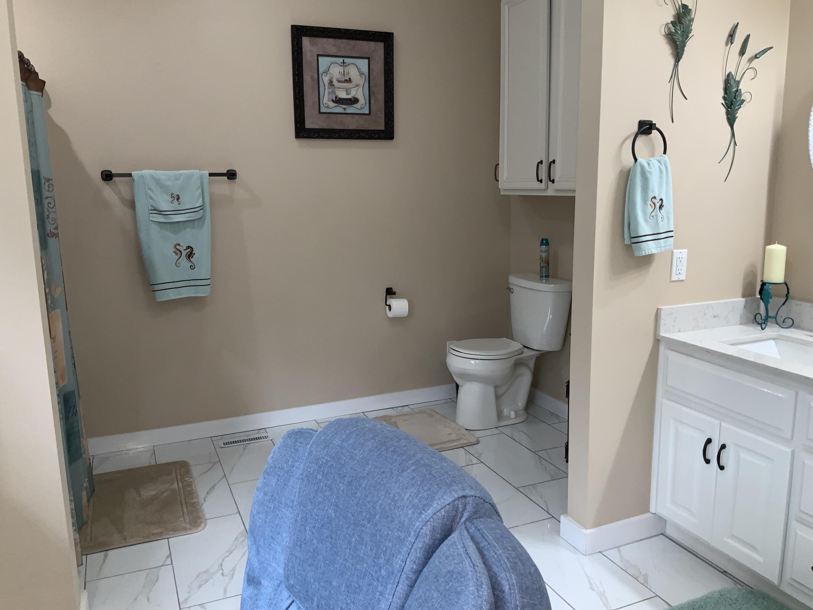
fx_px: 681
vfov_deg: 48.2
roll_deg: +0.6
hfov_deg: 61.7
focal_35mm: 29
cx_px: 406
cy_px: 305
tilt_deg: -10.0
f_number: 1.8
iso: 40
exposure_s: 1/60
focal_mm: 3
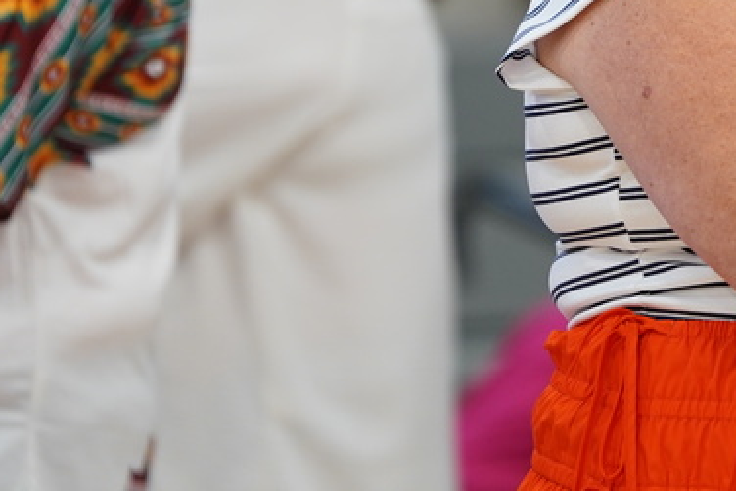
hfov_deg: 3.8
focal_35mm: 545
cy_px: 1
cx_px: 916
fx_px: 11146
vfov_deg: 2.5
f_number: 2.8
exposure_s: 1/160
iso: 640
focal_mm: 200
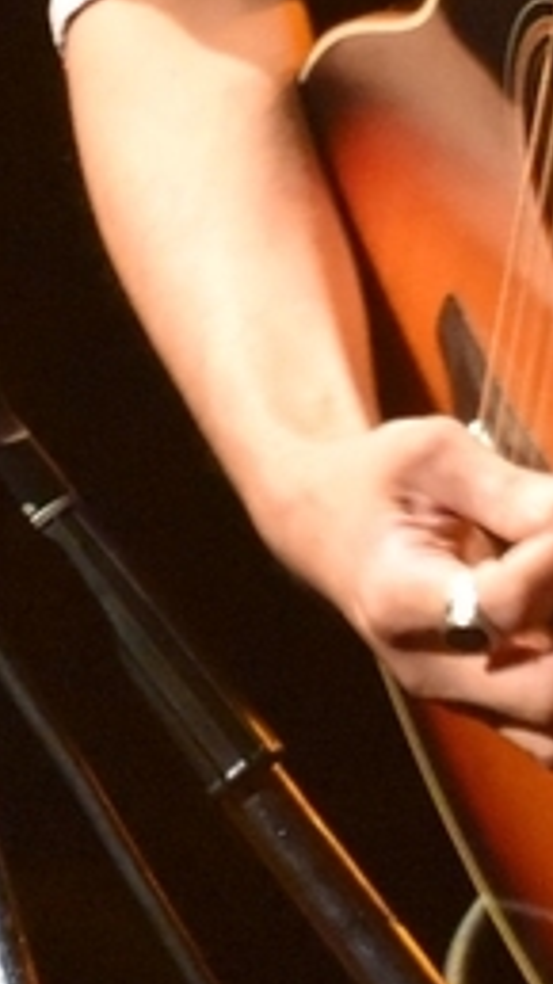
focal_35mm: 731
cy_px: -214
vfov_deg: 3.0
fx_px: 19068
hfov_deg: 1.7
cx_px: 633
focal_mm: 100
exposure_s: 1/60
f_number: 5.6
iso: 5000
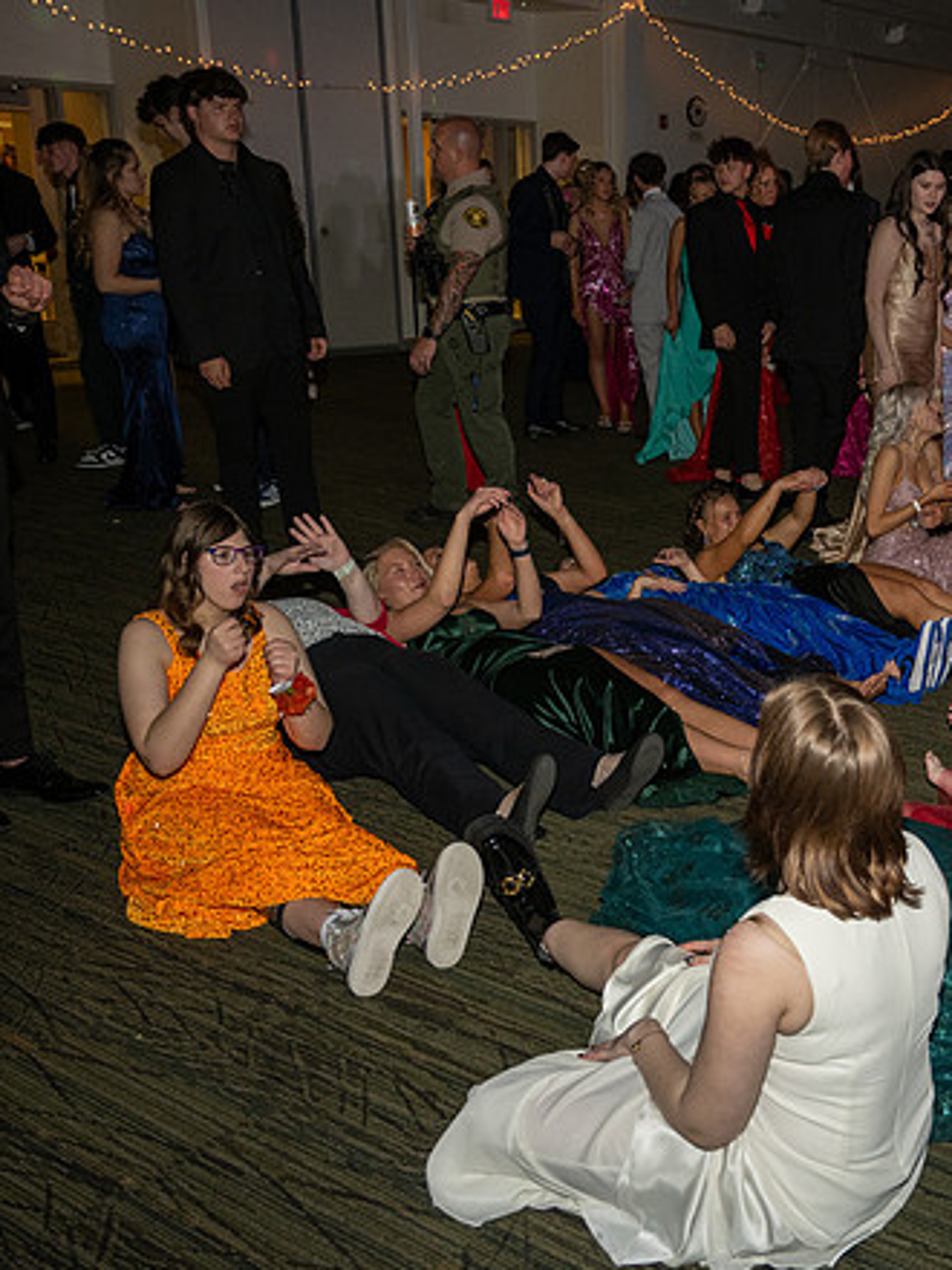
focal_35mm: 41
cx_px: 863
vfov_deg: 45.6
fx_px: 1503
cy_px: 730
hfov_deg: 33.2
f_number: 4
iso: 500
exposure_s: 1/200
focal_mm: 24
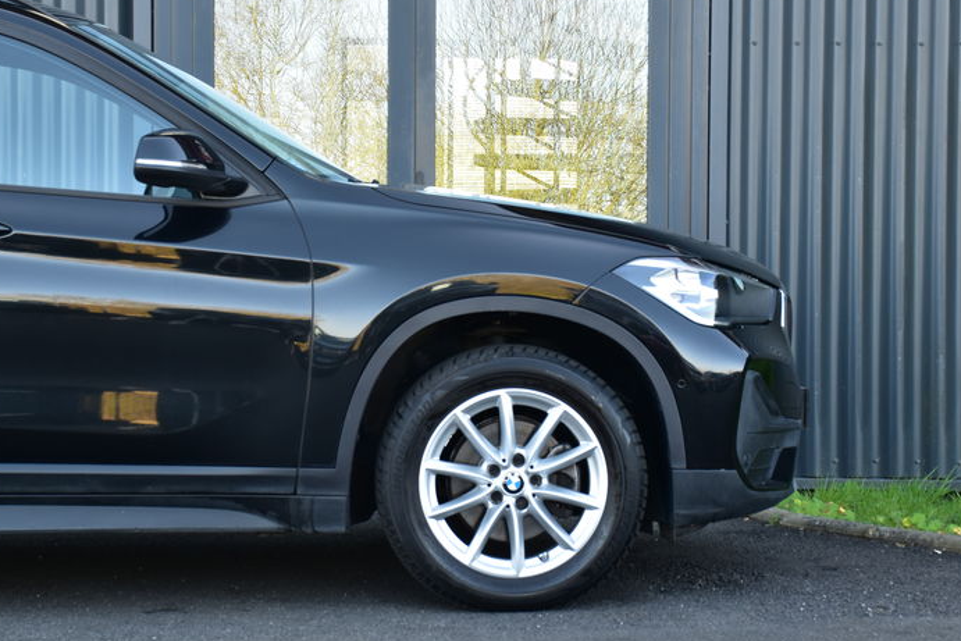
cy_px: 265
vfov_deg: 14.0
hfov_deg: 20.9
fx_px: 2609
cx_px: 496
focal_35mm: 98
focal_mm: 45
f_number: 8
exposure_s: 1/60
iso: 400
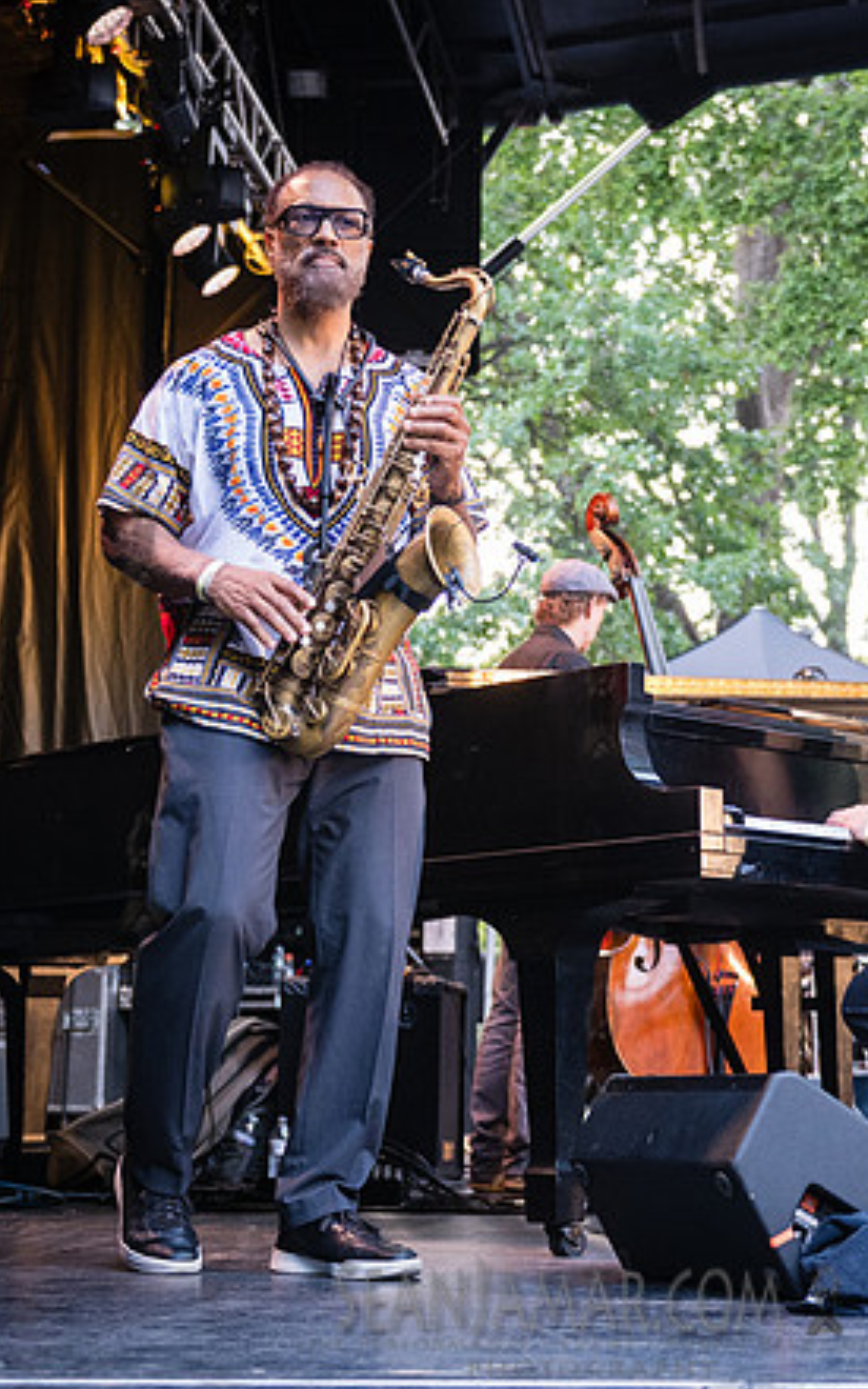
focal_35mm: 62
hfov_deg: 20.8
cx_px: 625
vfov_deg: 33.0
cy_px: 649
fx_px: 2347
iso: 2000
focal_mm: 34
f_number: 2.8
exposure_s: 1/800
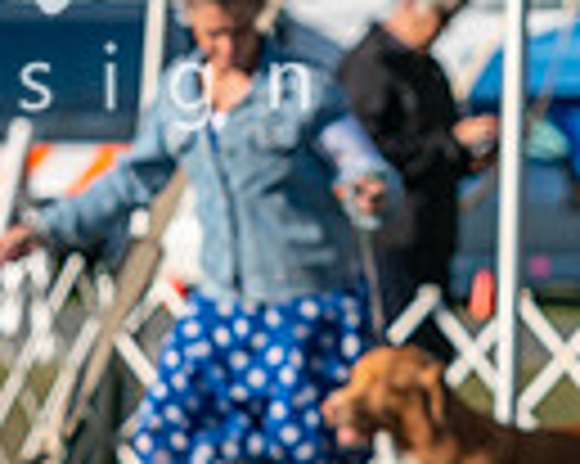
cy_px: 243
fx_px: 6998
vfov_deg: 3.8
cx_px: -339
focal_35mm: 408
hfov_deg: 4.7
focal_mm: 83
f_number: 4.5
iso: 125
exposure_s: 1/1250
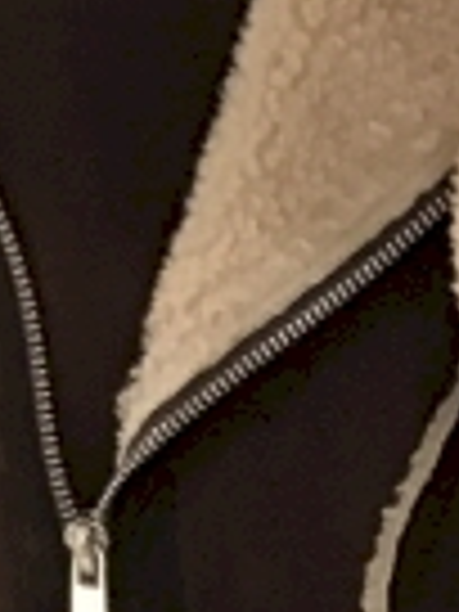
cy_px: 1778
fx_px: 2917
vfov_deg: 9.6
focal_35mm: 165
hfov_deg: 9.0
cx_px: 396
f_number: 1.8
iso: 50
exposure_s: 1/15
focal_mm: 3.99
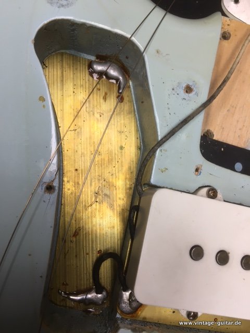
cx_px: 125
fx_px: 279
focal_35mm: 29
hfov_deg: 48.2
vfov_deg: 61.7
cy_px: 166
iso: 25
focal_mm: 4.15
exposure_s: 1/33
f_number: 2.2
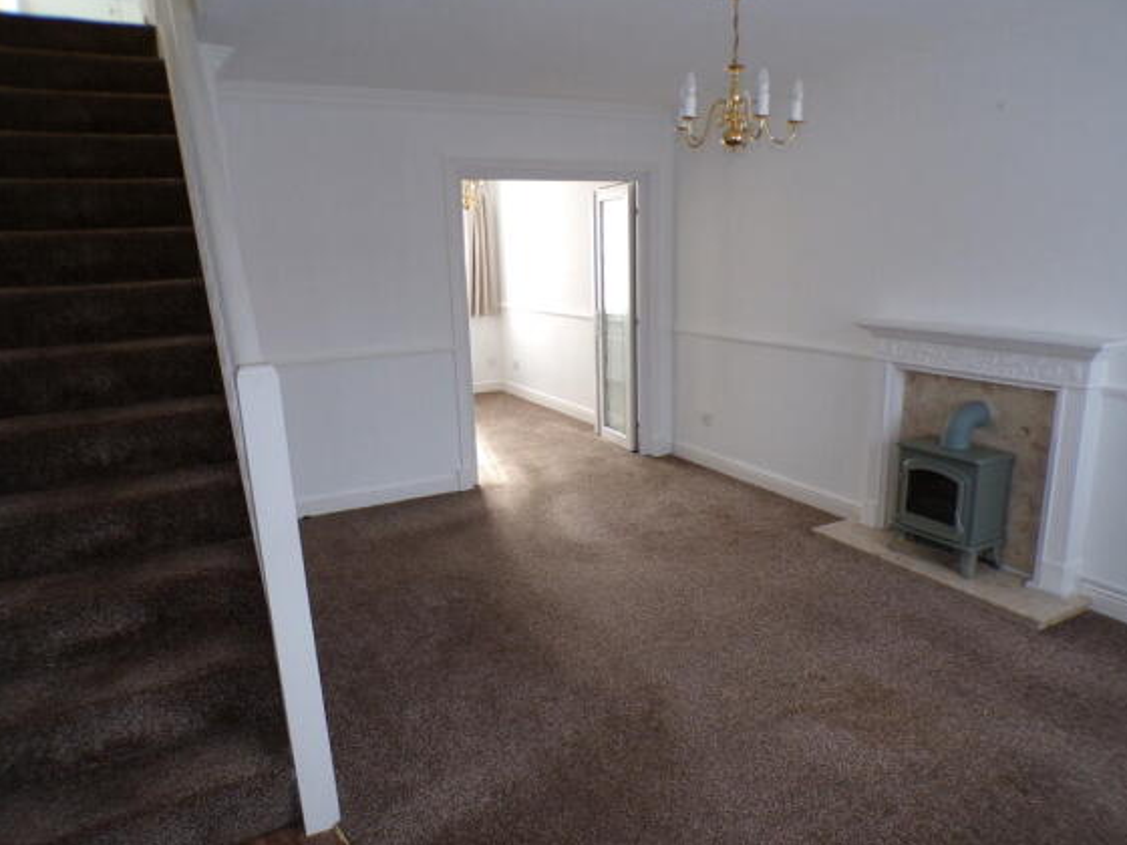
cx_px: 569
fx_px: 814
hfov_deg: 69.4
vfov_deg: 54.9
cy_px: 432
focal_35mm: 25
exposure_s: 1/34
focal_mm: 4.3
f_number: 3
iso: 187
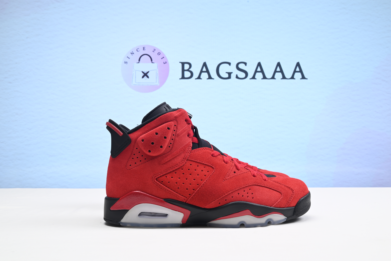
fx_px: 435
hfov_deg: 48.4
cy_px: 130
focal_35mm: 40
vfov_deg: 33.4
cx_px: 196
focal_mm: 40
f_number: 16
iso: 100
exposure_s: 1/2
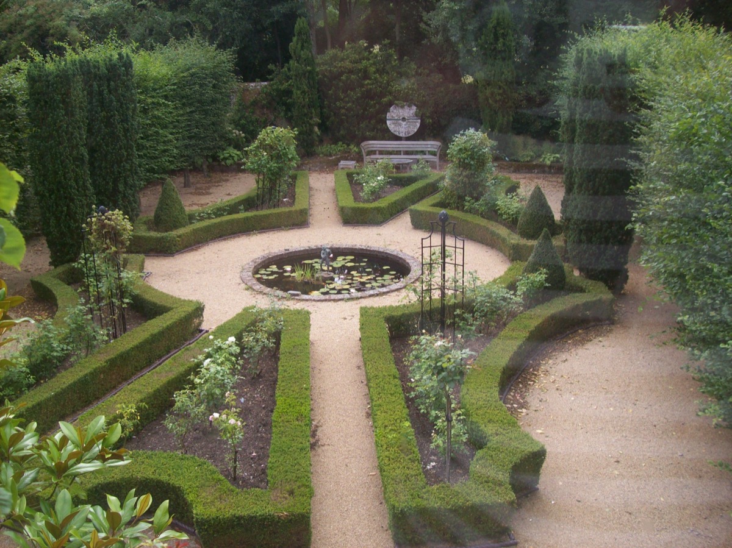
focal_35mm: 36
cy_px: 274
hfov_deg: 51.4
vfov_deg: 39.6
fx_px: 761
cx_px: 366
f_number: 2.7
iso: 80
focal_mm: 6
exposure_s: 1/394
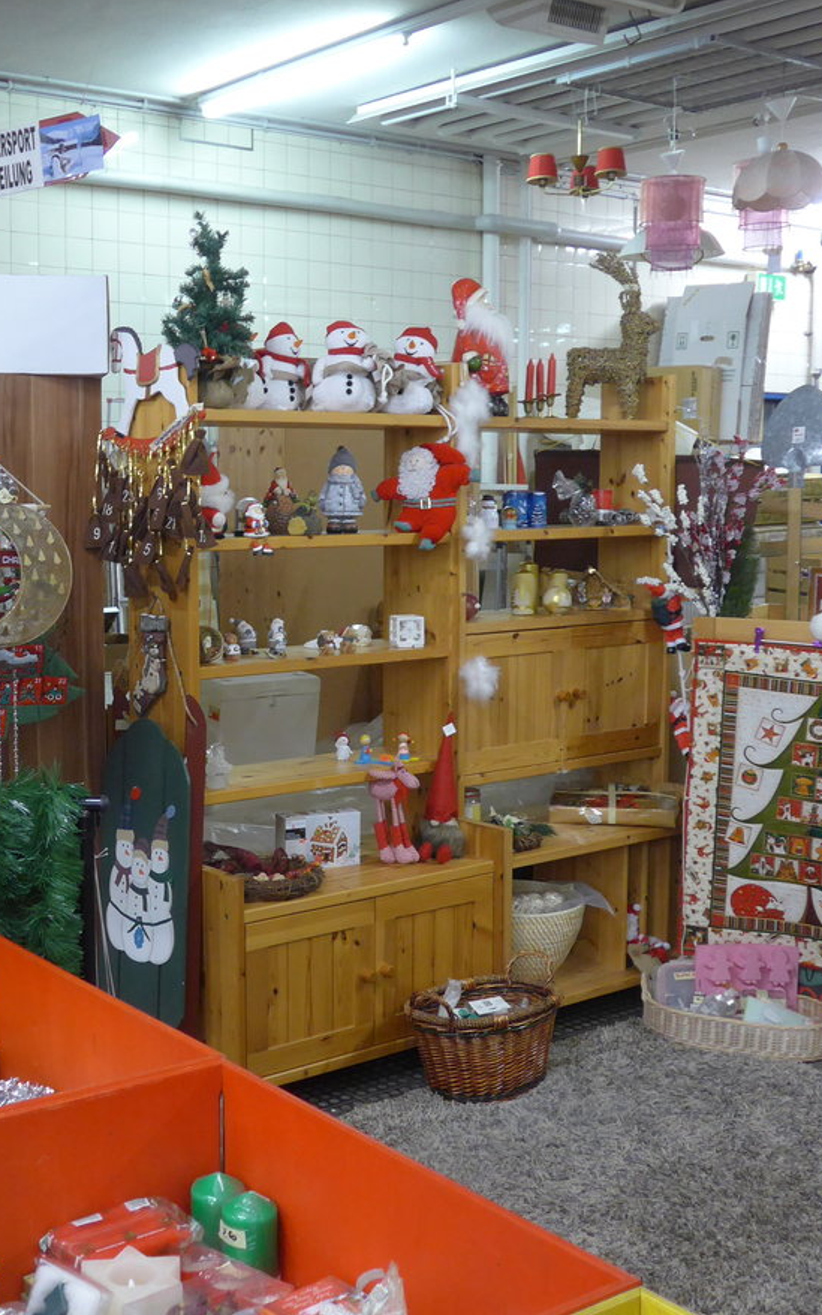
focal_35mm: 42
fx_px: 1505
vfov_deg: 47.2
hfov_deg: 30.1
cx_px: 208
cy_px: 659
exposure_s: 1/40
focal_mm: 6
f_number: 2
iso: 400
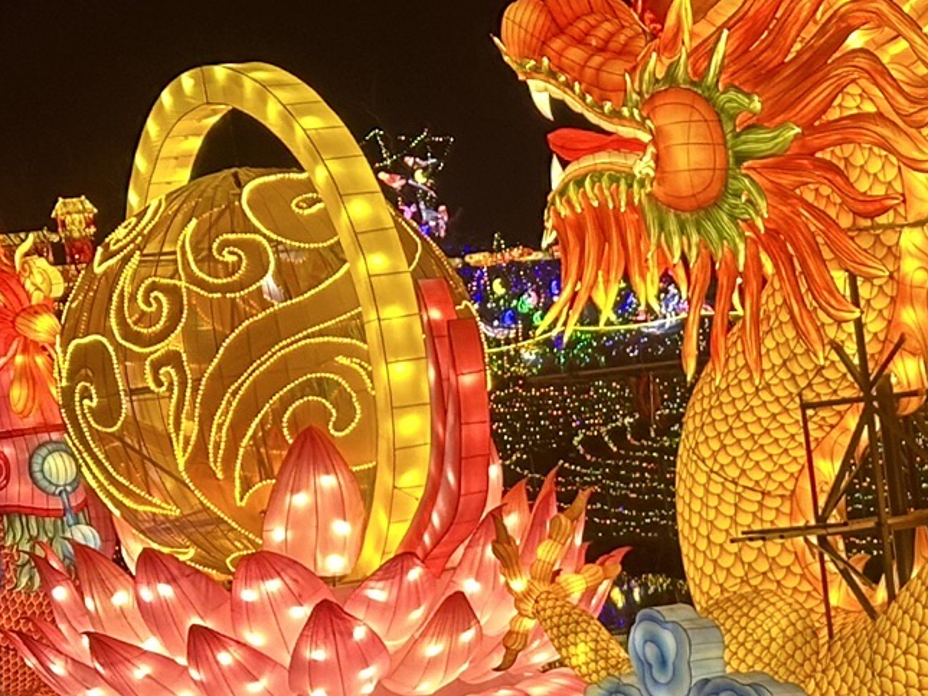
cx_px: 1261
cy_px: 713
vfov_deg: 9.9
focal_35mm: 149
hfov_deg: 12.8
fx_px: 3994
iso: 160
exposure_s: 1/50
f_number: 1.78
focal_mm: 6.86
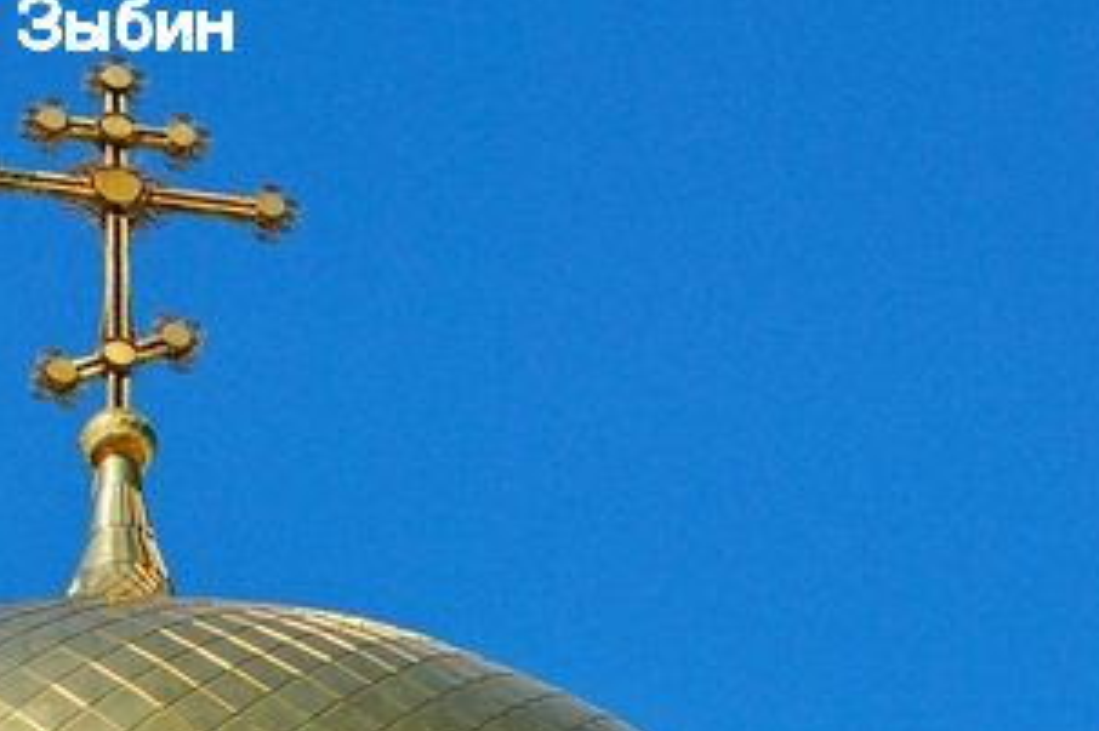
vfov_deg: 7.2
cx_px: 346
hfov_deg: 10.9
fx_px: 5736
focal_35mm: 188
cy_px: 1033
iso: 400
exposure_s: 1/1600
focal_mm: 42
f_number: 8
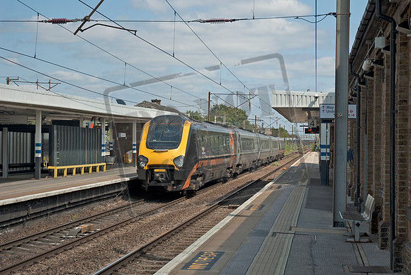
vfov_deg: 20.7
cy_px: 138
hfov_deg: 30.5
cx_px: 206
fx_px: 754
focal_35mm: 66
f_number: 4.5
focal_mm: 44
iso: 200
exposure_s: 1/1250
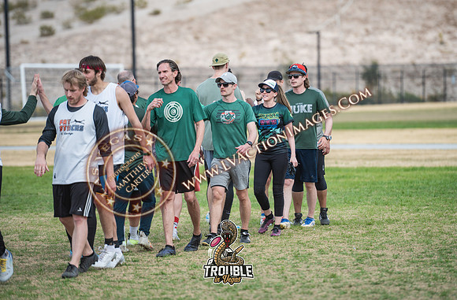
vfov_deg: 6.2
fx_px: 2787
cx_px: 249
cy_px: 147
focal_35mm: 221
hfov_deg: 9.4
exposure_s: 1/2000
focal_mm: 200
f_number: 3.2
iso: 160
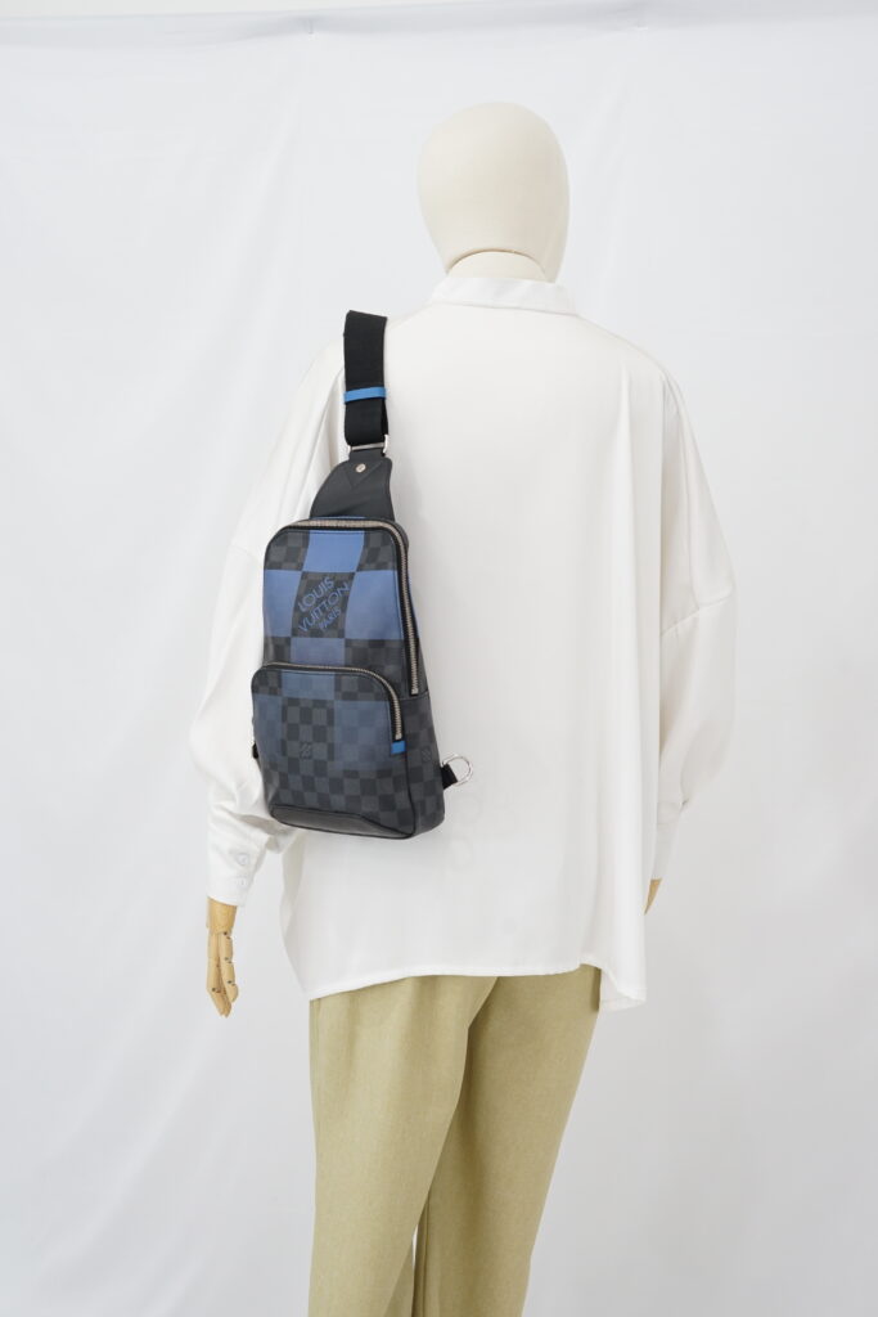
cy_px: 658
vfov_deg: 39.6
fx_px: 1828
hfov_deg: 27.0
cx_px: 439
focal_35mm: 50
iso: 640
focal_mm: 50
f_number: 6.3
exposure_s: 1/10
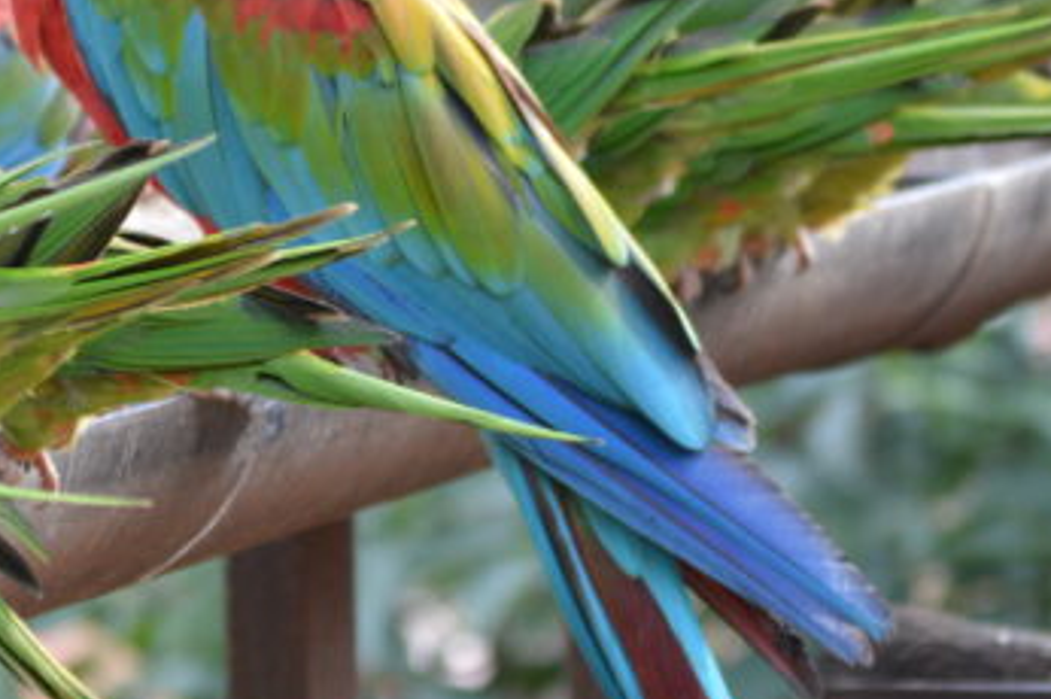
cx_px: 18
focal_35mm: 515
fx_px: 15021
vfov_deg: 2.7
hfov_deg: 4.0
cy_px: 53
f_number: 5.6
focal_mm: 116
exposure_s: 1/125
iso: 160
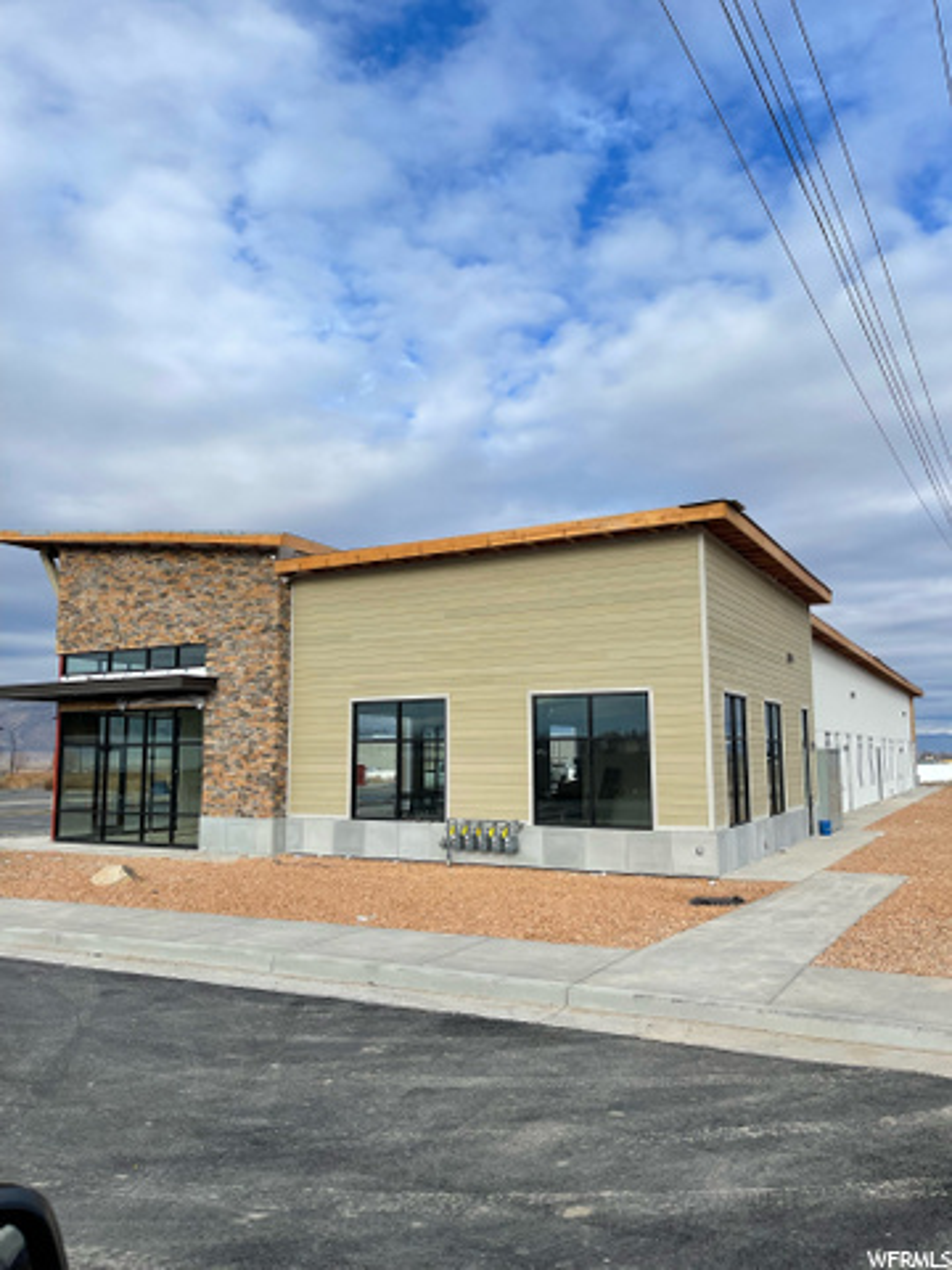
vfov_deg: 67.3
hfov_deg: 53.1
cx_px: 476
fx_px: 953
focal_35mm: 26
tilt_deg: +7.2
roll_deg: +0.6
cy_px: 635
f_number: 1.6
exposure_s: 1/3663
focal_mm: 5.1
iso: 32
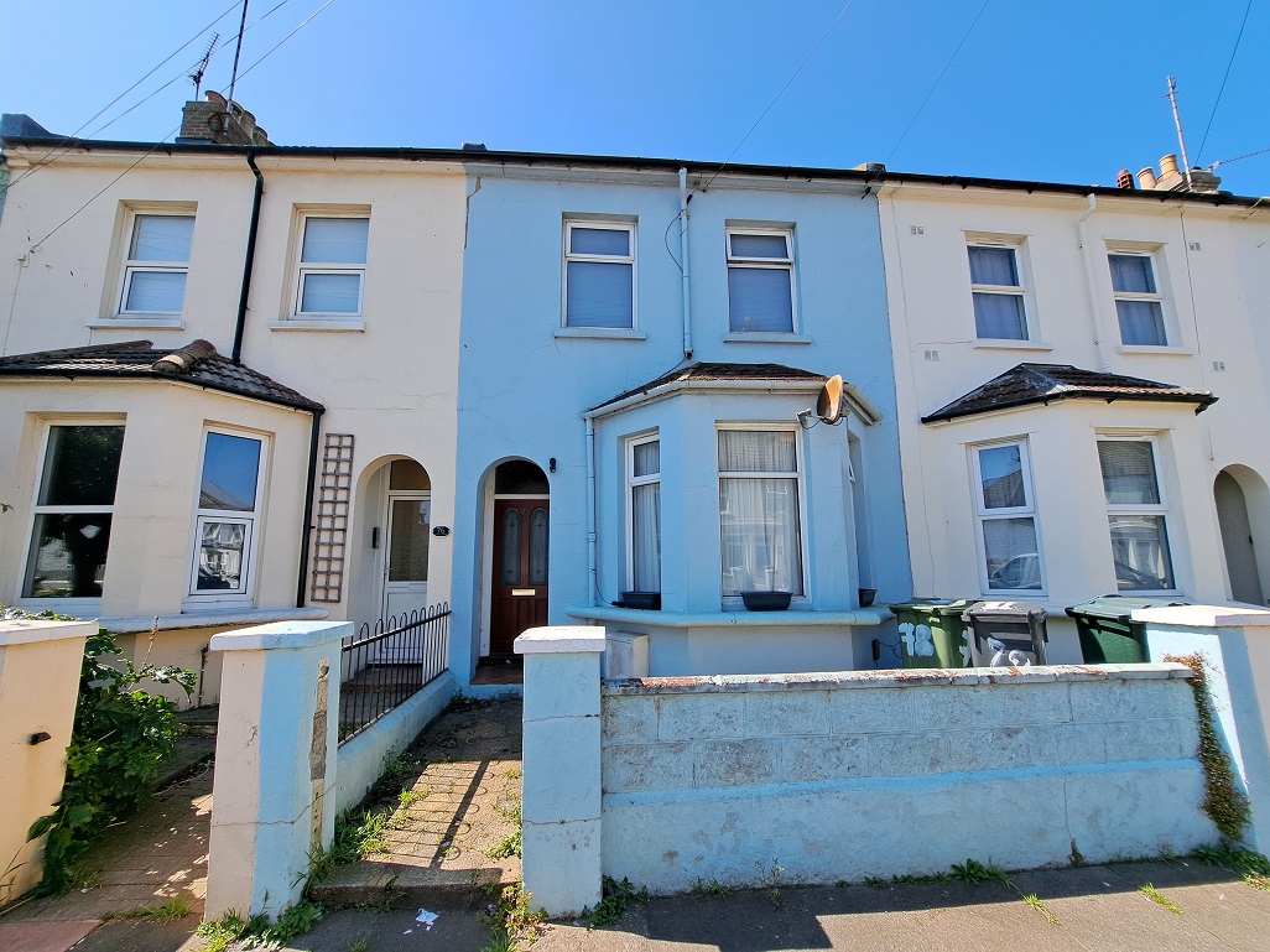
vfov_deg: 89.9
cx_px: 635
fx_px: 477
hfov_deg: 106.2
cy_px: 476
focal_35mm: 13
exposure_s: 1/1063
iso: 50
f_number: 2.2
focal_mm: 1.74
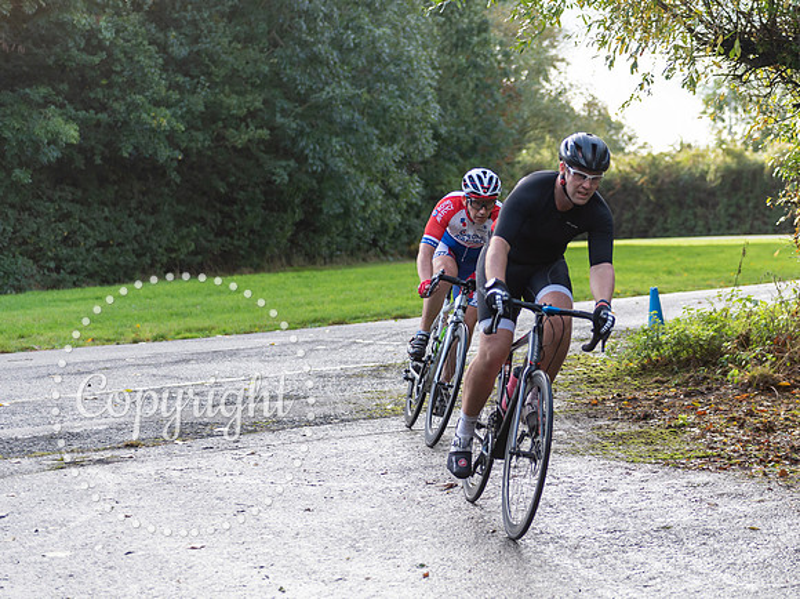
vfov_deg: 16.5
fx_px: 2064
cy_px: 247
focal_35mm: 89
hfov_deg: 21.8
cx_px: 587
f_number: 2.8
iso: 200
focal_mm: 62
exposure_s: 1/640
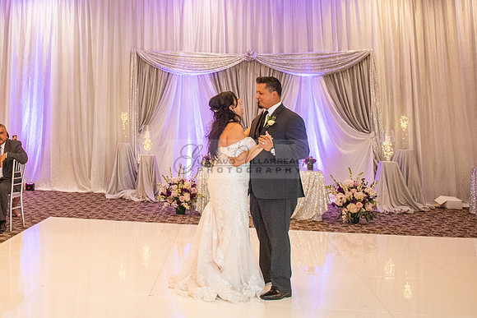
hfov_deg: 39.6
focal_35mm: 47
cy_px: 39
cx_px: 76
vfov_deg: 27.7
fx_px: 624
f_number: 3.2
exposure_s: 1/250
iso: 1600
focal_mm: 24
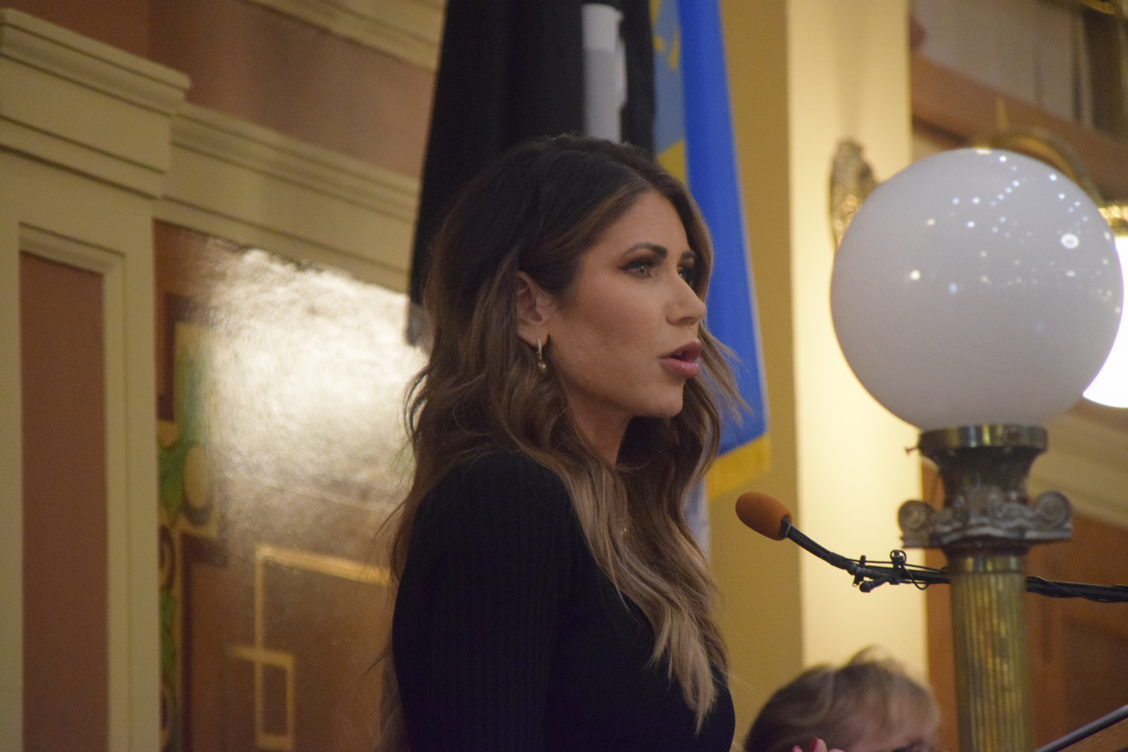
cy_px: 376
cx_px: 564
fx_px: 9399
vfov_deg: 4.6
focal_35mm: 300
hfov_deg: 6.9
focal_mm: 200
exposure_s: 1/125
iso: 6400
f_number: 6.3
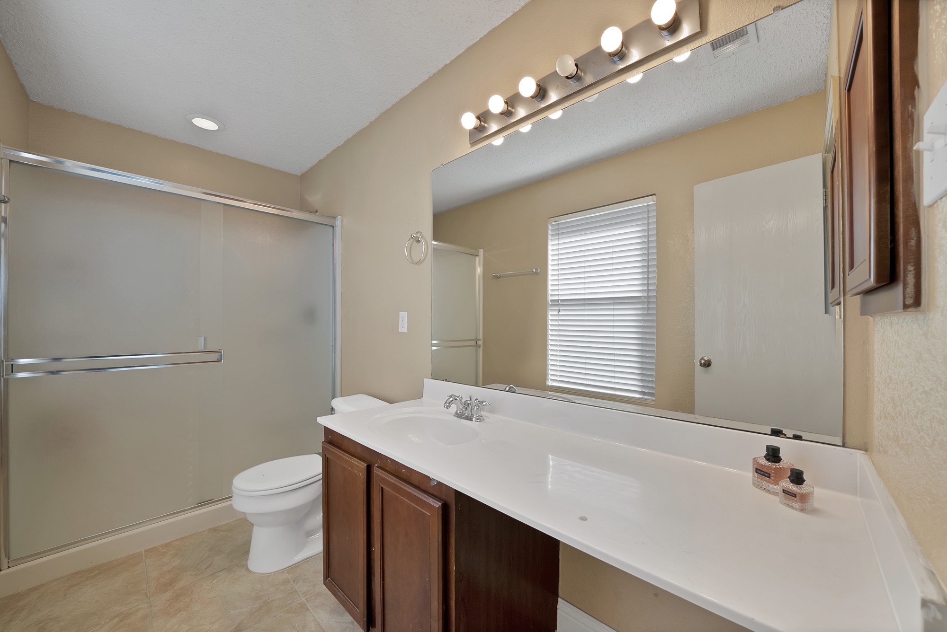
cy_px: 316
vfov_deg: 90.1
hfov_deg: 112.6
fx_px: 316
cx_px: 474
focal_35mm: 12
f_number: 9
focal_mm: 12
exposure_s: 1/15
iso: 640
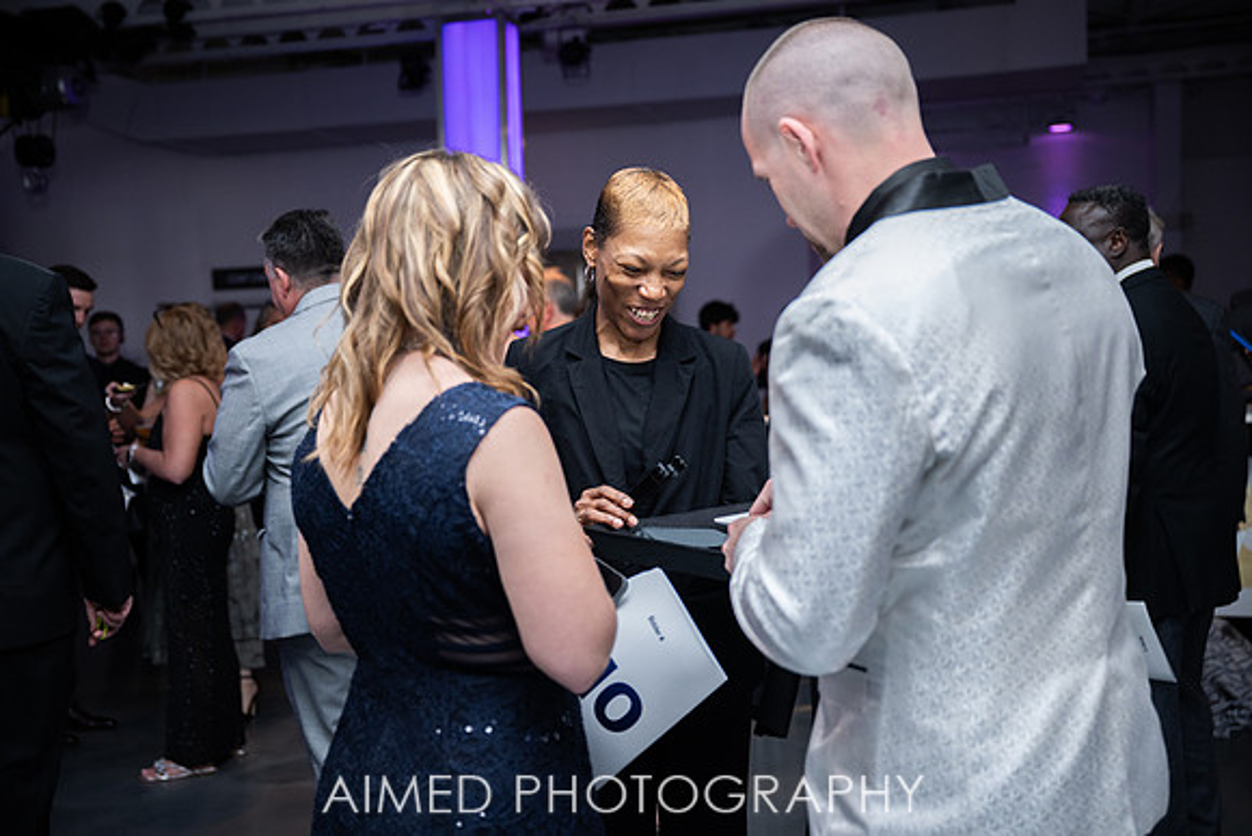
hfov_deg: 47.4
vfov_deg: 32.6
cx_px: 626
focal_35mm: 41
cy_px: 418
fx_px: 1426
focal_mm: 41
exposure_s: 1/200
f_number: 2.8
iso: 640
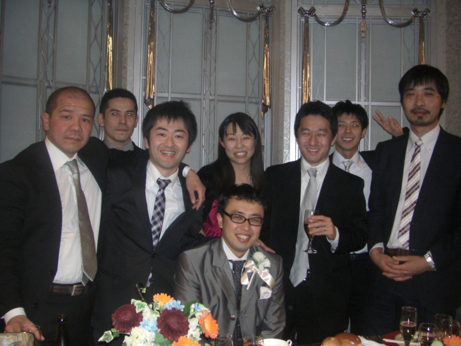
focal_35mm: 38
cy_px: 173
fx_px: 506
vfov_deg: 37.7
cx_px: 230
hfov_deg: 49.0
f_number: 3.4
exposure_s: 1/60
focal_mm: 6.3
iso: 200
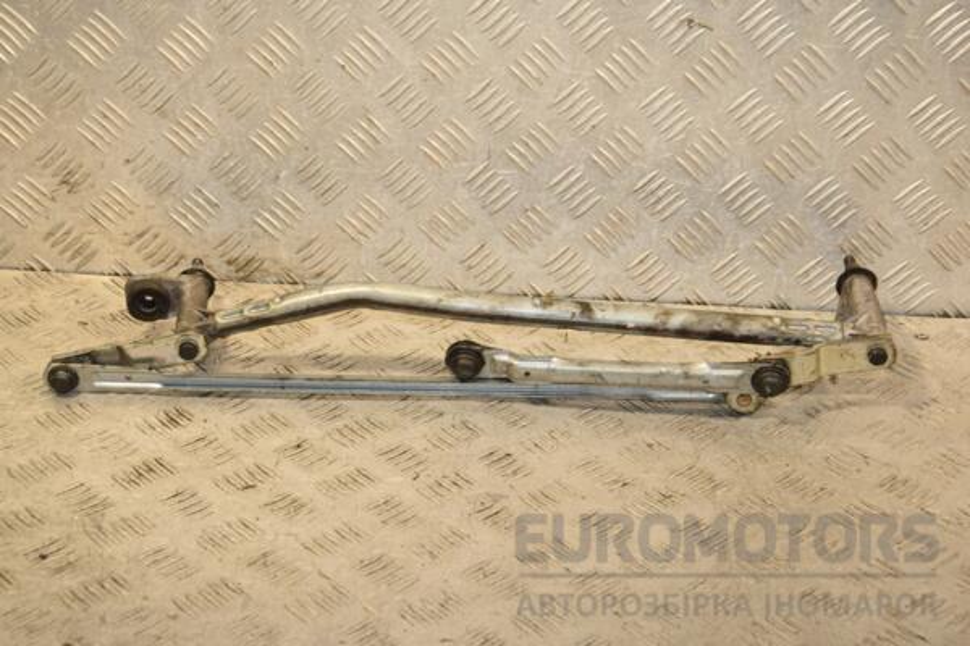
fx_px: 1819
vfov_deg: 20.2
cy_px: 323
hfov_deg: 29.9
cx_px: 485
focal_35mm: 68
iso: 800
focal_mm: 45
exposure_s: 1/200
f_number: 7.1
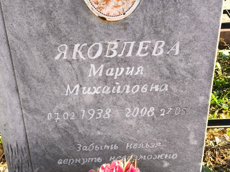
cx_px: 115
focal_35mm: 50
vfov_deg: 29.1
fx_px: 332
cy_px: 86
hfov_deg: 38.2
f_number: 1.7
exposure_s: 1/275
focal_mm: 4.71
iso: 50
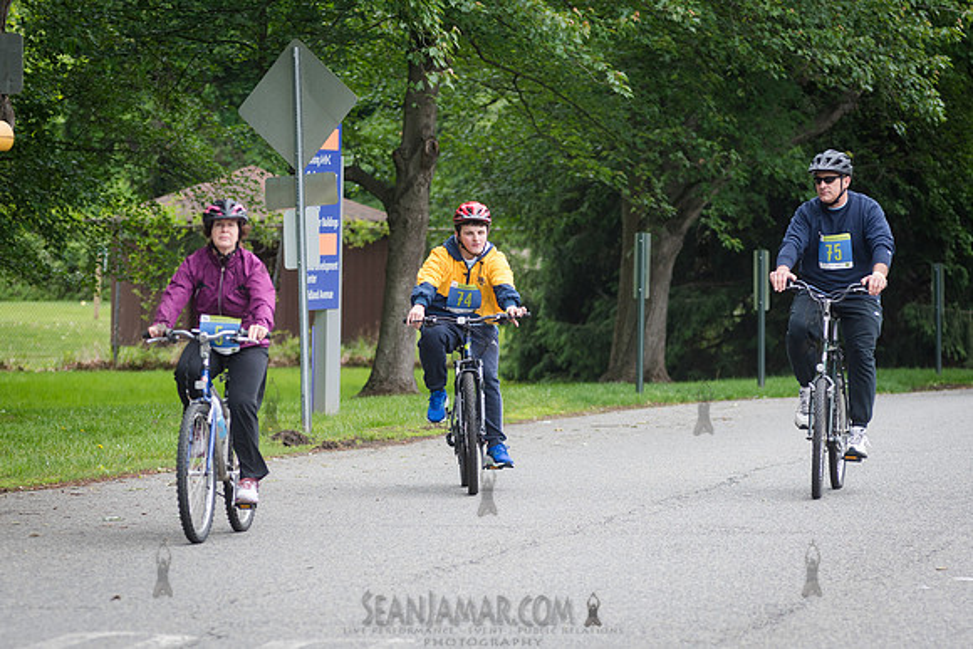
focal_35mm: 195
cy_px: 349
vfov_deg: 7.0
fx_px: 5273
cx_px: 456
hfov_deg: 10.5
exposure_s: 1/800
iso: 400
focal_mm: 145
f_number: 4
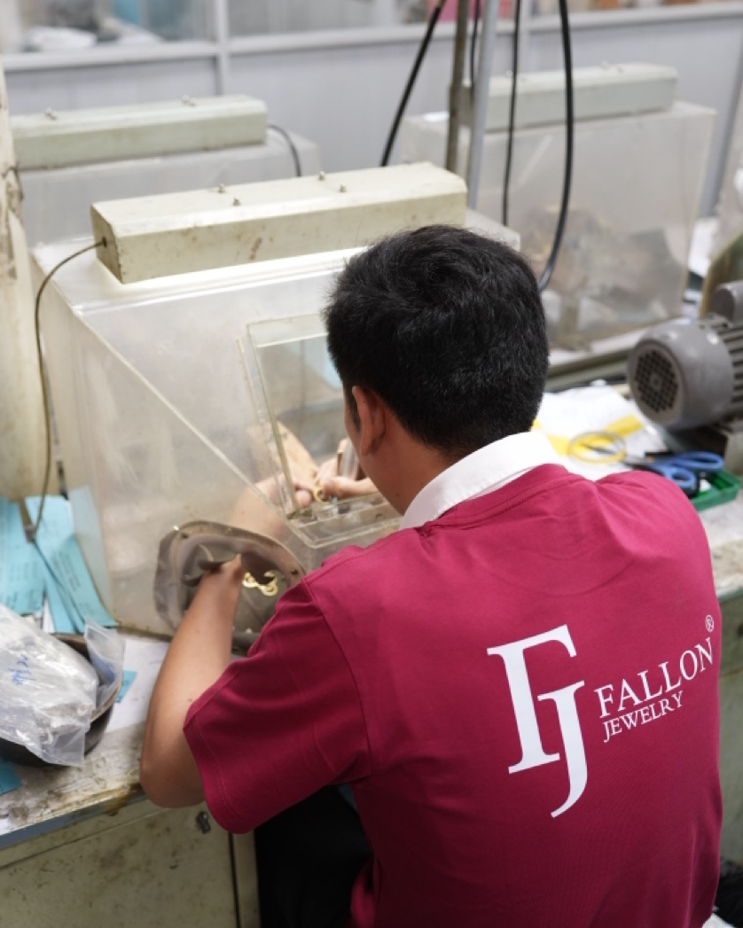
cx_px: 369
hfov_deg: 38.2
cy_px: 500
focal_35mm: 39
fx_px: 1072
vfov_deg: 46.8
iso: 320
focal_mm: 34
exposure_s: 1/40
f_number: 2.8
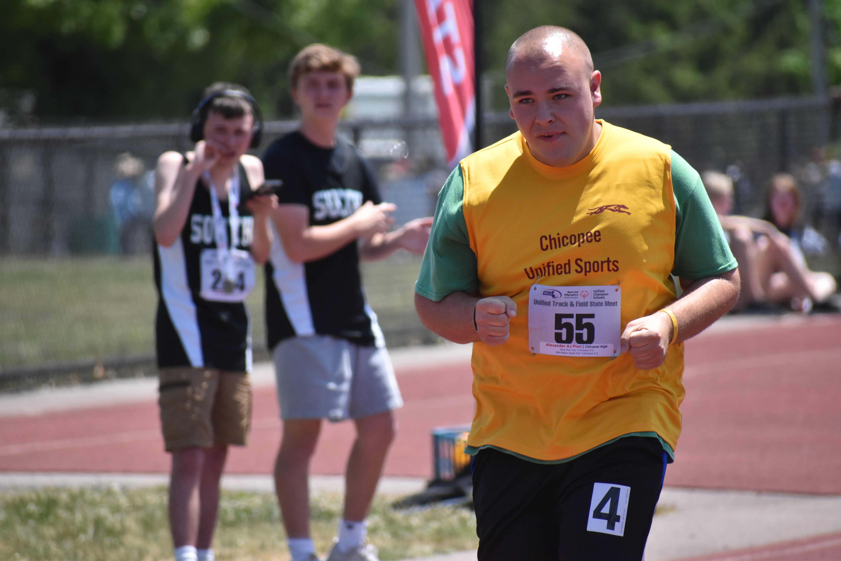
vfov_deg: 3.1
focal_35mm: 450
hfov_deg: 4.6
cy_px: 280
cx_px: 420
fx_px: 10512
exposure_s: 1/4000
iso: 1400
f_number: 6.3
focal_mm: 300
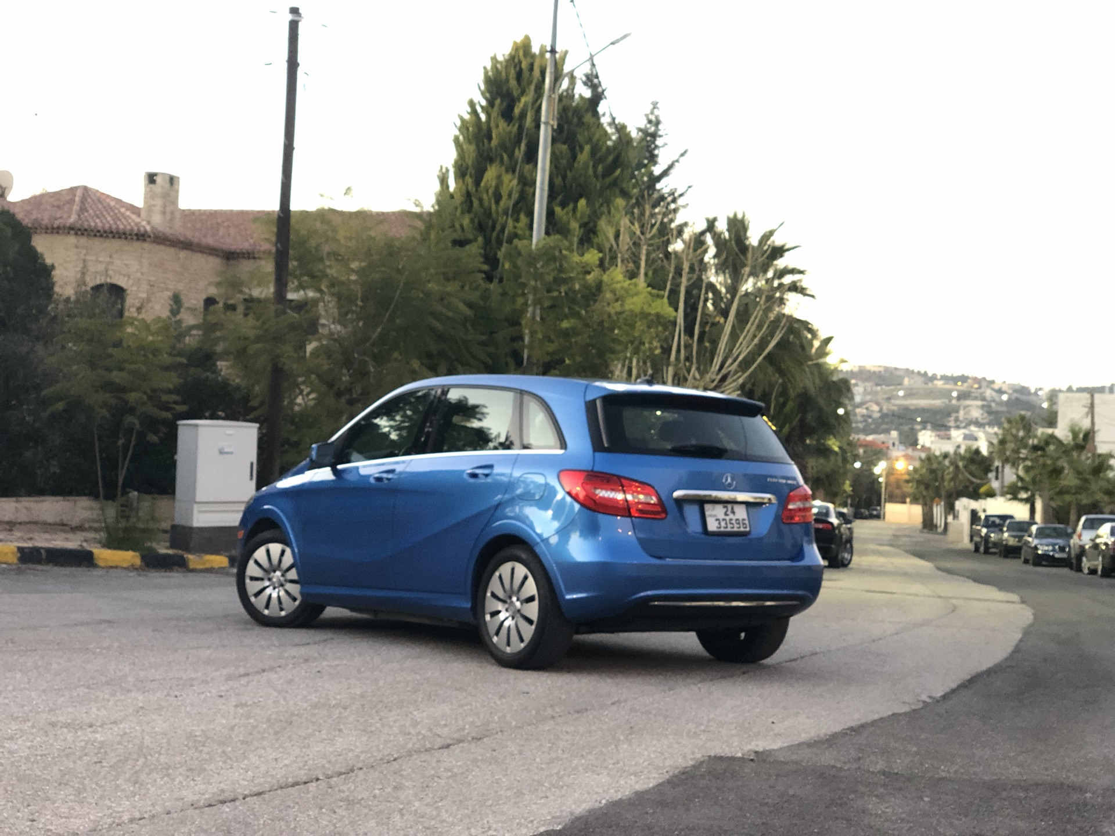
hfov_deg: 36.8
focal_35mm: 52
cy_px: 418
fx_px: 1675
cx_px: 558
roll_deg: -2.3
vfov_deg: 28.0
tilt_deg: +0.5
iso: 160
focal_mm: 6
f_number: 2.4
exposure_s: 1/10
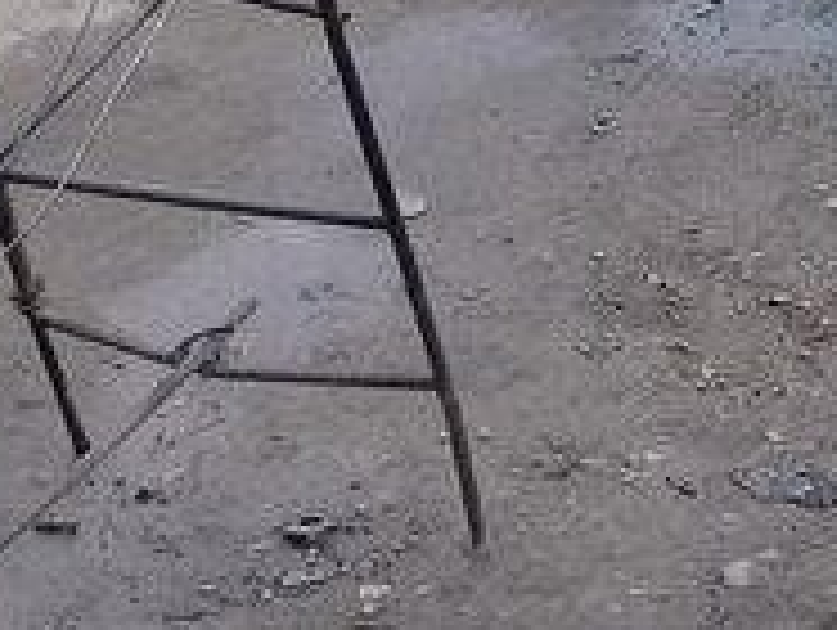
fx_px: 2663
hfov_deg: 16.0
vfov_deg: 12.6
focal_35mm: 110
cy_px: -403
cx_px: 1350
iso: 50
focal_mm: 3.3
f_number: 2.2
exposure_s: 1/561
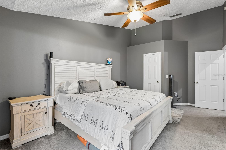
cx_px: 113
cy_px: 75
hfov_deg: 96.7
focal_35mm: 16
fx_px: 100
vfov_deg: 73.7
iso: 1000
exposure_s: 1/3.33
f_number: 9
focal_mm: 16
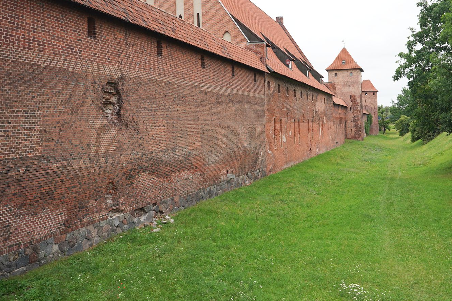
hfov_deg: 51.2
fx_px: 452
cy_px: 115
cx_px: 330
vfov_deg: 36.7
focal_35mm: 36
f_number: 6.3
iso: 100
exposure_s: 1/100
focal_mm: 24
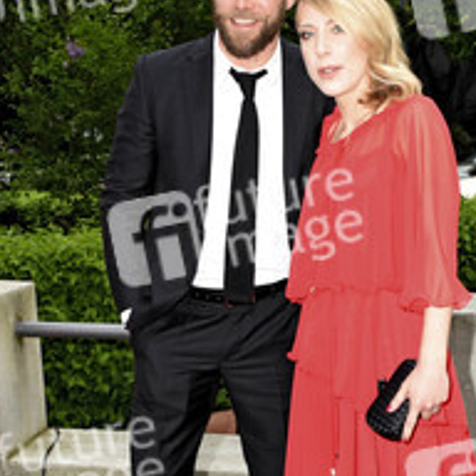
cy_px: 352
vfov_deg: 24.7
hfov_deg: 24.9
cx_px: 307
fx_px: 1073
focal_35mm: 69
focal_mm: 26
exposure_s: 1/80
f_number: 5.6
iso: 400
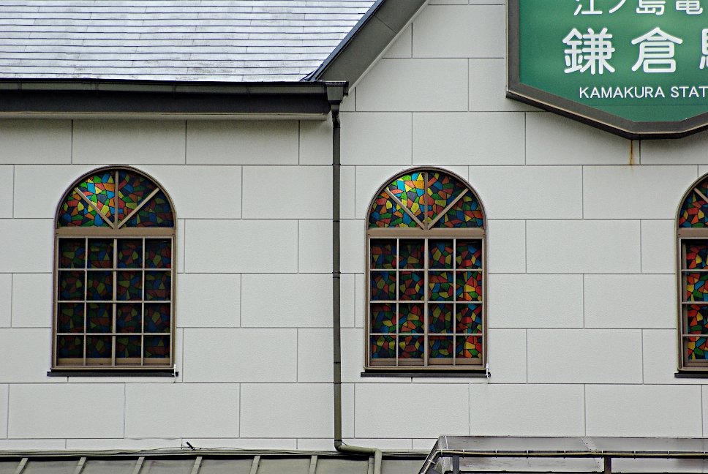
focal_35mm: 158
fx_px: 3101
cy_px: 237
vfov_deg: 8.7
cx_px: 354
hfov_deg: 13.0
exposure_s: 1/125
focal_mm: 105
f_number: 6.7
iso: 200
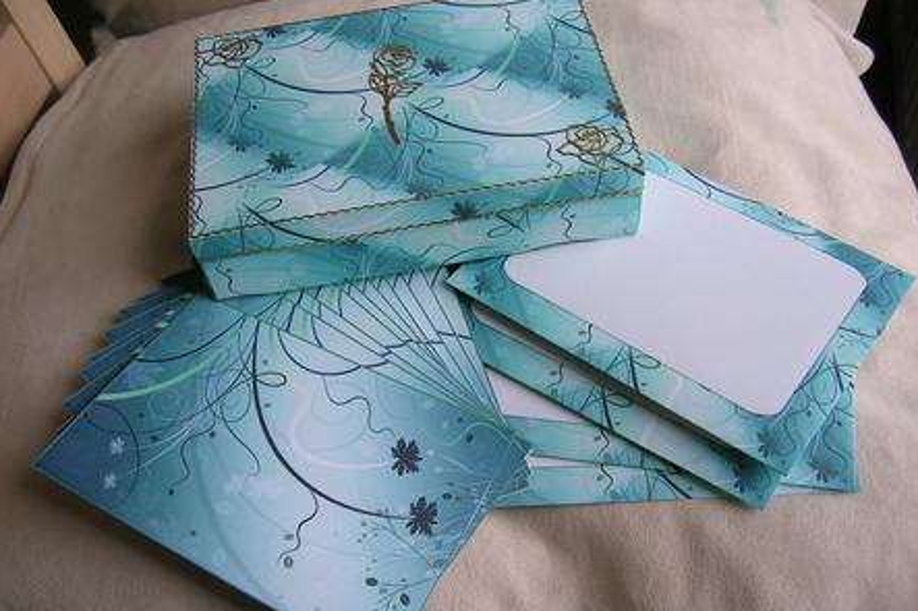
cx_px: 462
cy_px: 315
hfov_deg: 51.9
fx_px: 943
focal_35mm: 37
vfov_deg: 35.9
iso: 50
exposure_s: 1/179
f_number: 2.8
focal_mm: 5.4
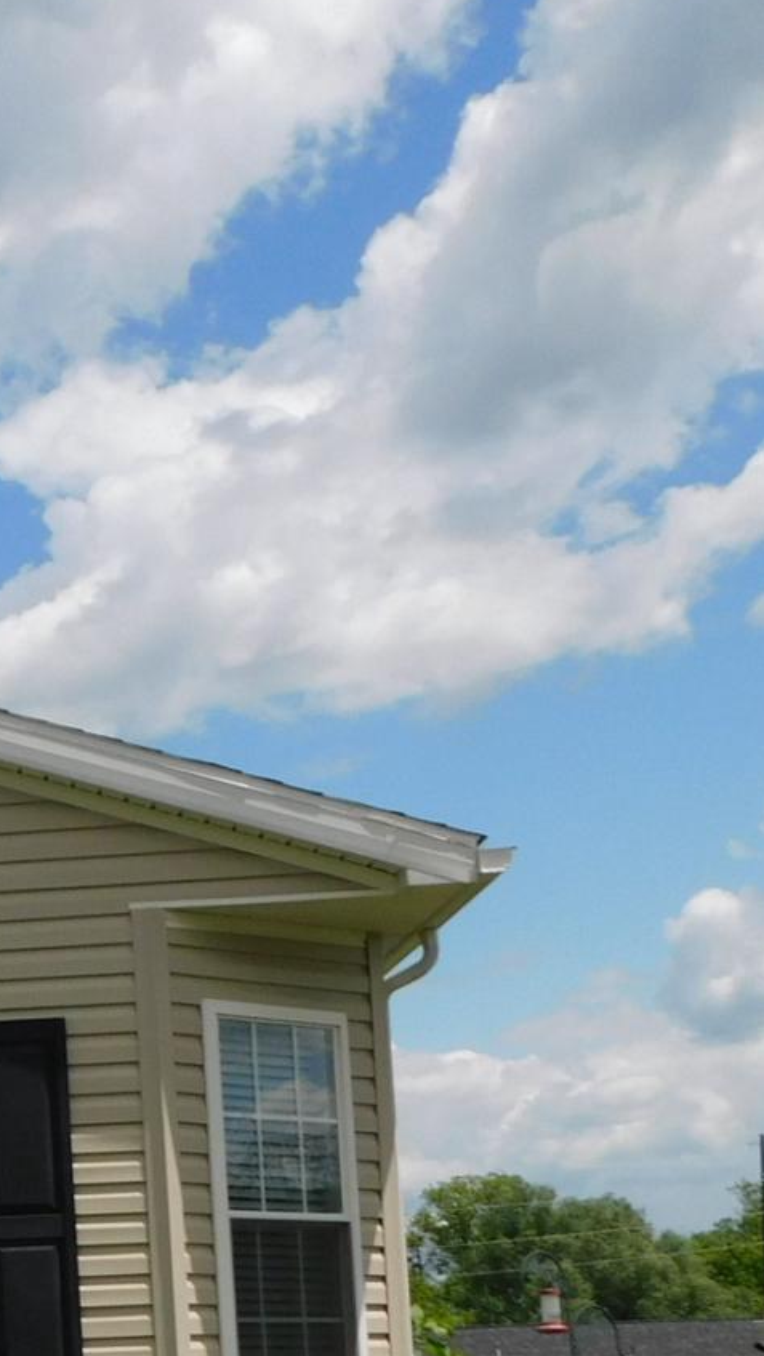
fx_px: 2843
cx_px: -703
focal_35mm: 79
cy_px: 1130
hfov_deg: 13.4
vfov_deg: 26.2
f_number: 6.4
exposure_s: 1/640
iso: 125
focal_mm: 5.3
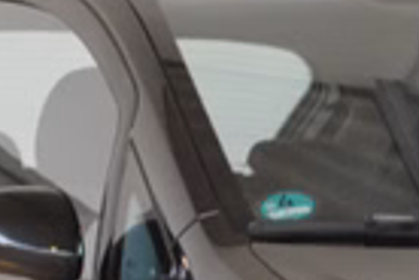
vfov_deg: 2.3
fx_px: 6882
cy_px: 460
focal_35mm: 591
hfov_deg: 3.5
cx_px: 462
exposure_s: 1/60
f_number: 5.6
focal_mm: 85
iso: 3200
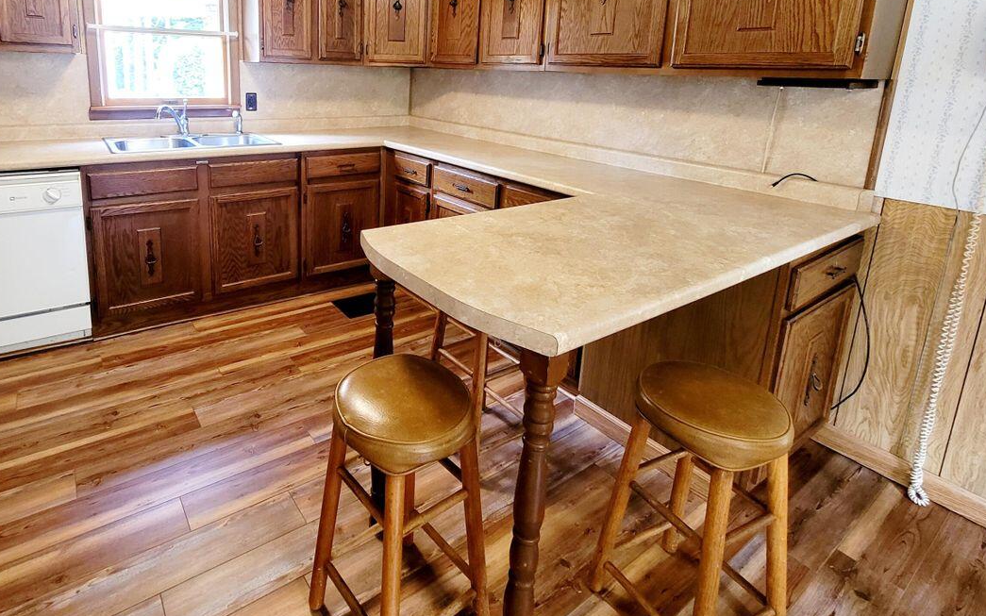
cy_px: 167
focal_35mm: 18
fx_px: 484
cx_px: 404
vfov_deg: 61.9
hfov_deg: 90.2
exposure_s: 1/39.1
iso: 320
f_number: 2.2
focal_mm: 2.2
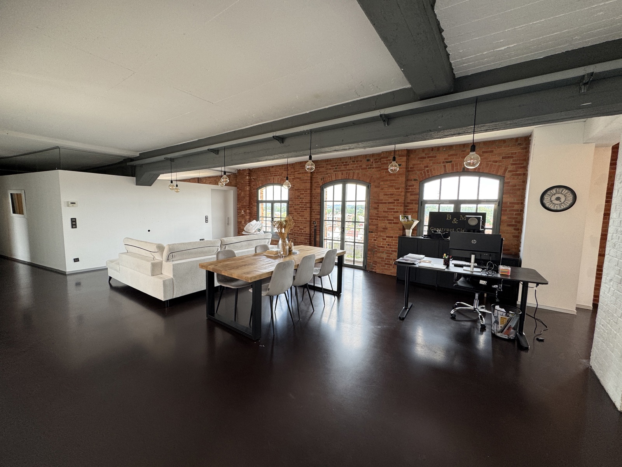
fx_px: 252
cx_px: 311
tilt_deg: -4.4
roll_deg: -1.1
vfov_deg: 85.7
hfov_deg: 102.1
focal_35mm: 14
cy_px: 234
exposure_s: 1/99
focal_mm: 2.22
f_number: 2.2
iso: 100
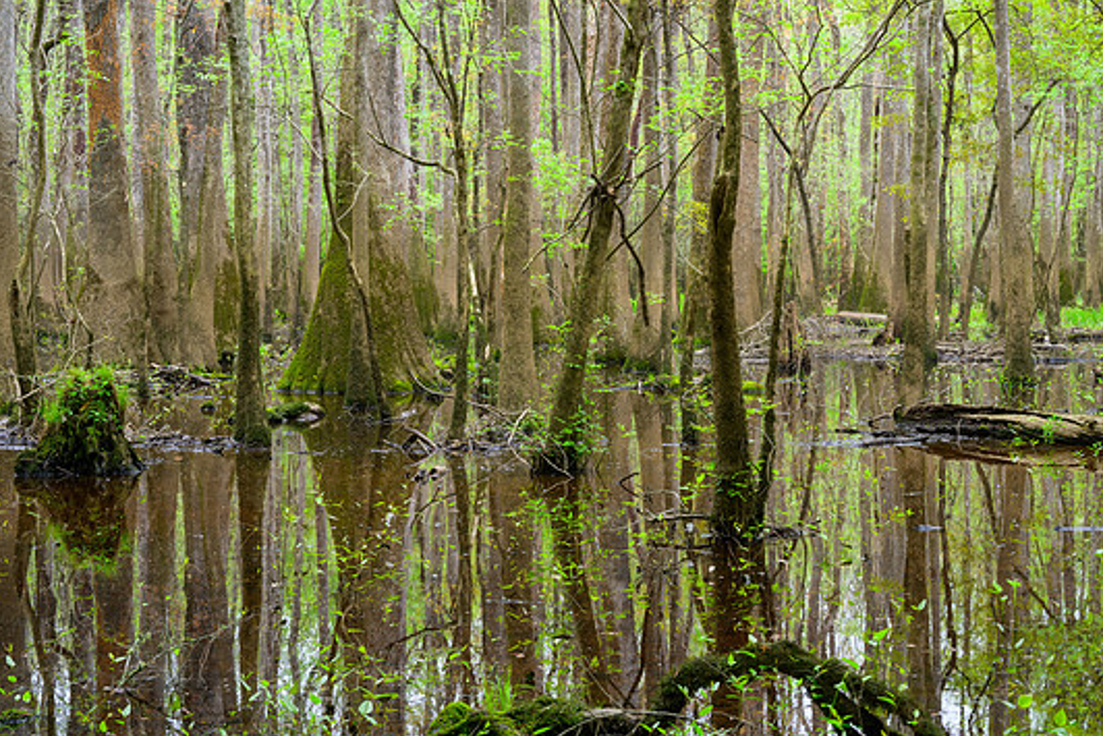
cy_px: 353
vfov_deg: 22.6
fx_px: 1839
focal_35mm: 60
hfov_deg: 33.4
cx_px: 566
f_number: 14
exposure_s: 1/30
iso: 640
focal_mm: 52
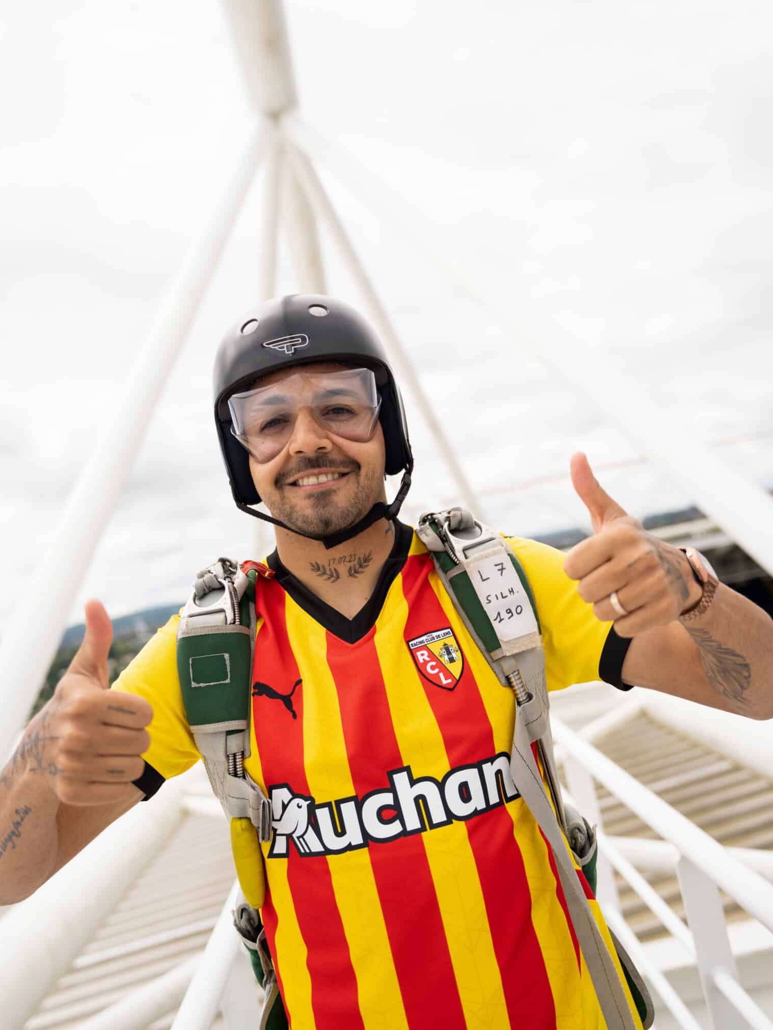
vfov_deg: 48.8
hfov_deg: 37.6
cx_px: 360
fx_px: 1133
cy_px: 446
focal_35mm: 38
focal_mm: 31.9
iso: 100
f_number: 2.8
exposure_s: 1/1000
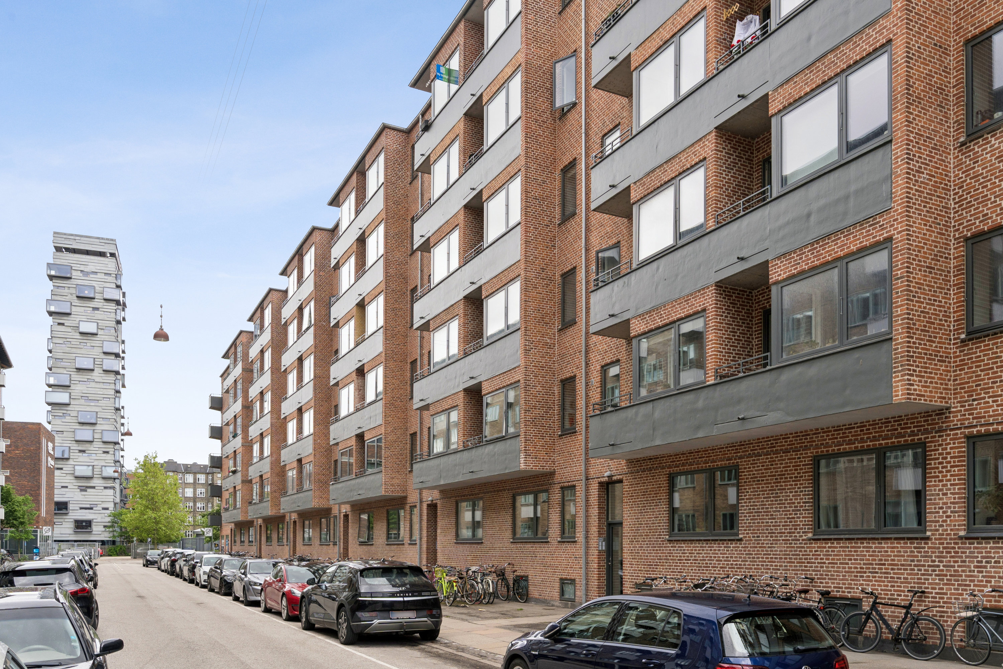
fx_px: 752
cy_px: 334
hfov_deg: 67.4
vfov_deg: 47.9
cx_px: 502
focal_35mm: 27
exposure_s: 1/200
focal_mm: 18
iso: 100
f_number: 5
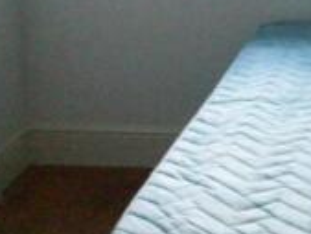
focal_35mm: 117
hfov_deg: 16.0
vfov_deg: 12.2
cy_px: -88
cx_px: 395
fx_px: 1052
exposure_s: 1/128
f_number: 2.8
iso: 349
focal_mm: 5.7
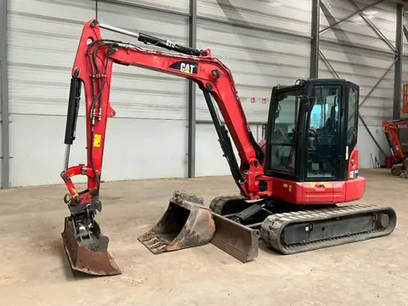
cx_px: 204
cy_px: 153
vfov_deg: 48.2
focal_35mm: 29
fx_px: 342
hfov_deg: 61.7
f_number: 1.8
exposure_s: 1/60
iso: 100
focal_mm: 3
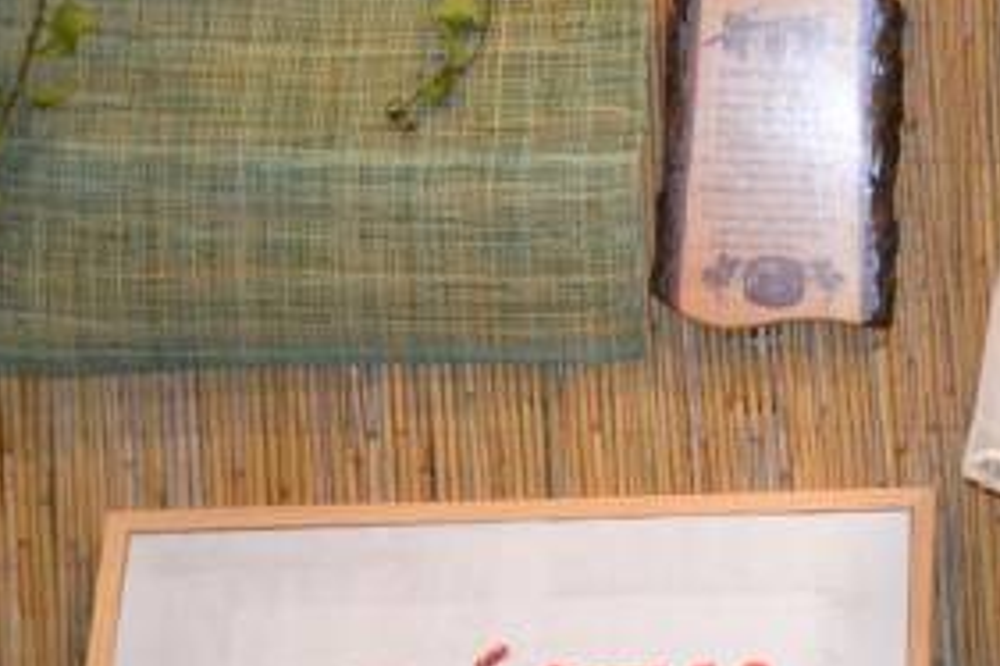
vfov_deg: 12.3
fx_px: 3081
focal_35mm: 111
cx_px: 1327
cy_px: 201
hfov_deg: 17.2
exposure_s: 1/60
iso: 900
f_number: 4
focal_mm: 26
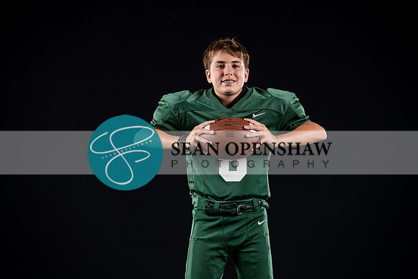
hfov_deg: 15.3
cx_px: 209
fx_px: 1556
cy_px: 140
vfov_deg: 10.2
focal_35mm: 134
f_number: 3.5
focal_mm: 134
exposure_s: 1/125
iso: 200
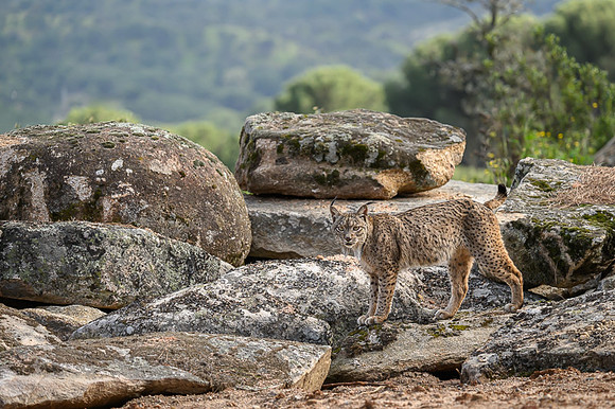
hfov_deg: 8.8
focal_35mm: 234
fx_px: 3995
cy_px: 206
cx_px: 343
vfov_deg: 5.9
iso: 560
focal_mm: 210
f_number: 5
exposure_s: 1/1600
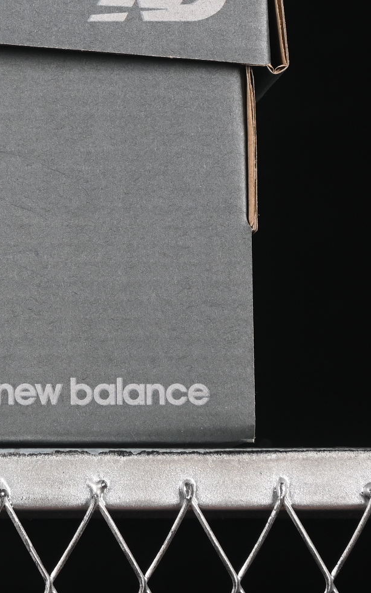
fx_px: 3511
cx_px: -180
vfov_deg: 9.6
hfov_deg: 6.0
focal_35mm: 217
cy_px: 97
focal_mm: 50
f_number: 6.3
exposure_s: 1/60
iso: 160
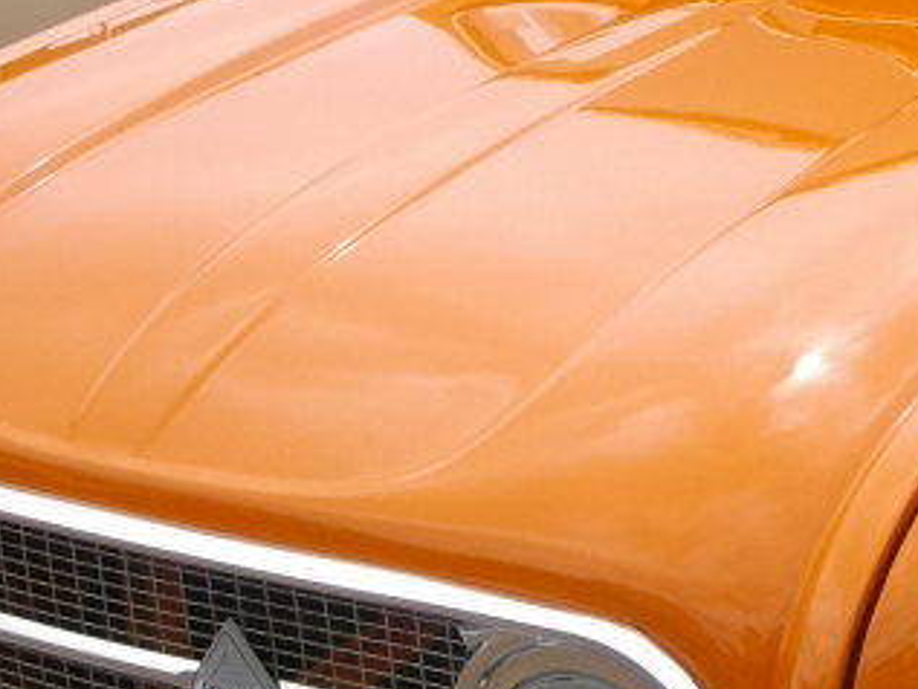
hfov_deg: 19.4
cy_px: 333
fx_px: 2653
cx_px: 730
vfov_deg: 14.8
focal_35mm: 100
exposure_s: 1/125
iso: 100
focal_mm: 5.7
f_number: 8.8
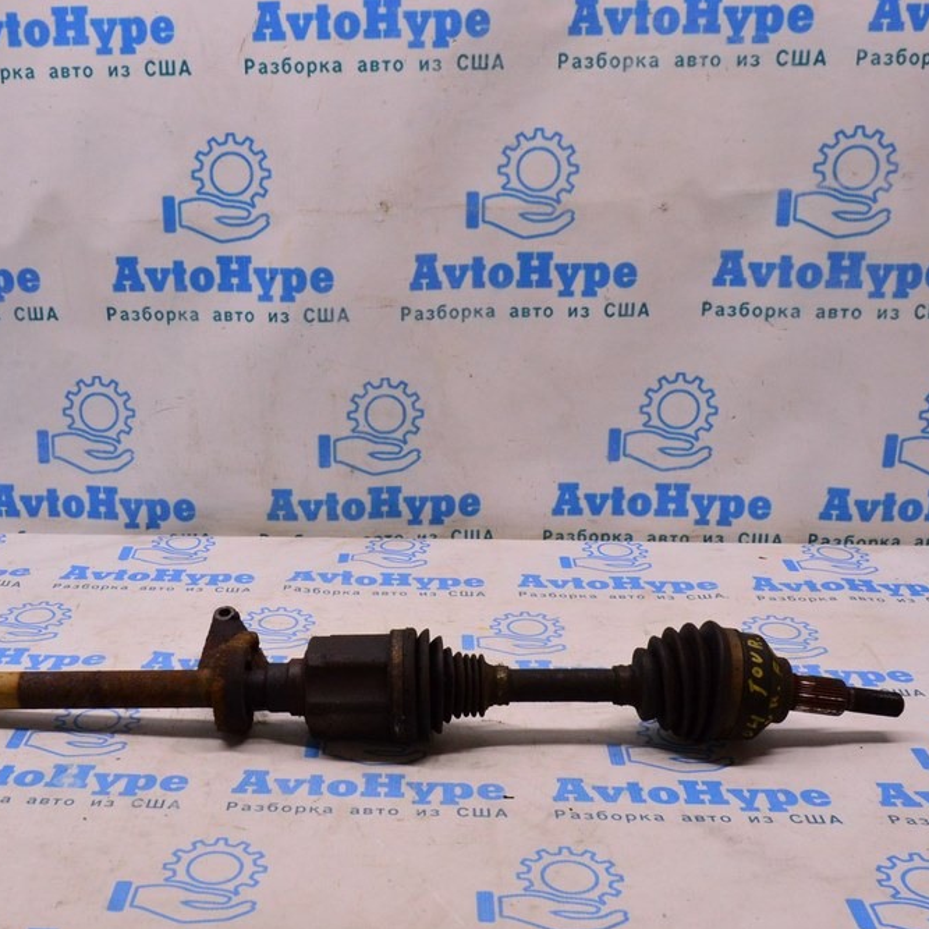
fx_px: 1306
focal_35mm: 43
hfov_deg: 38.9
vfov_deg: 39.2
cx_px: 341
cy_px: 473
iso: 1600
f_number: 8
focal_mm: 22
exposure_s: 1/125
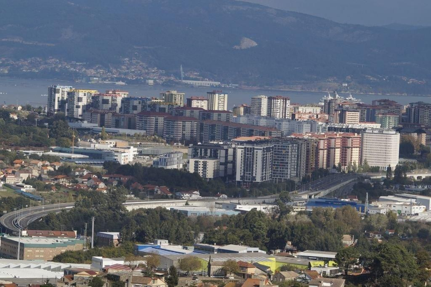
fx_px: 2691
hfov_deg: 9.2
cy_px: 144
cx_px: 216
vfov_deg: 6.1
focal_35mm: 225
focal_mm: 150
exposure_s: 1/1250
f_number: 9
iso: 400
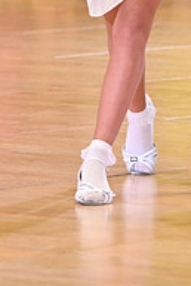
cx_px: 106
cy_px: -107
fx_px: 4059
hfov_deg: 2.7
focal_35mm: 511
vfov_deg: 4.0
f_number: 5.6
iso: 4000
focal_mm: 170
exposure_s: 1/400
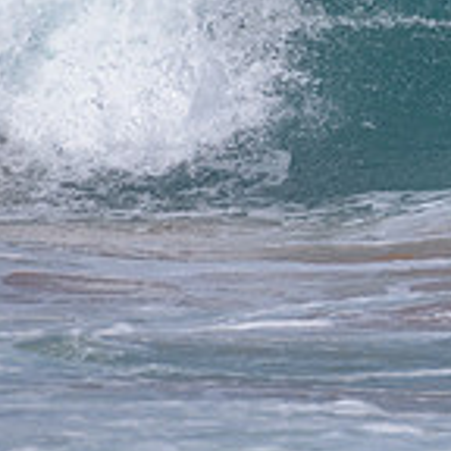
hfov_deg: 0.8
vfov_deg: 0.8
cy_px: 12
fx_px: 30955
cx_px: 858
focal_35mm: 2100
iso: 100
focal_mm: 500
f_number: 5.6
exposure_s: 1/2000
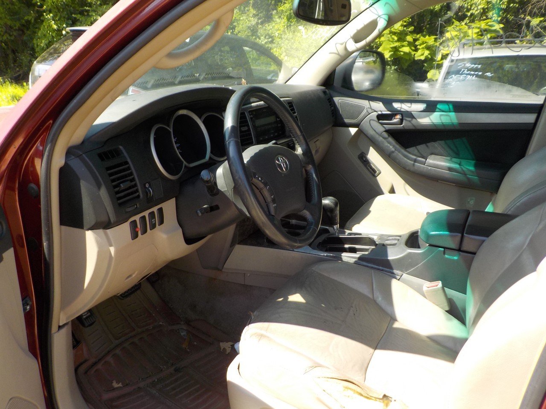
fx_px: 473
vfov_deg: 46.8
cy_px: 204
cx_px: 273
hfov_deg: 60.0
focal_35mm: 30
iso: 125
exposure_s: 1/200
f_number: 3.3
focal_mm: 4.1
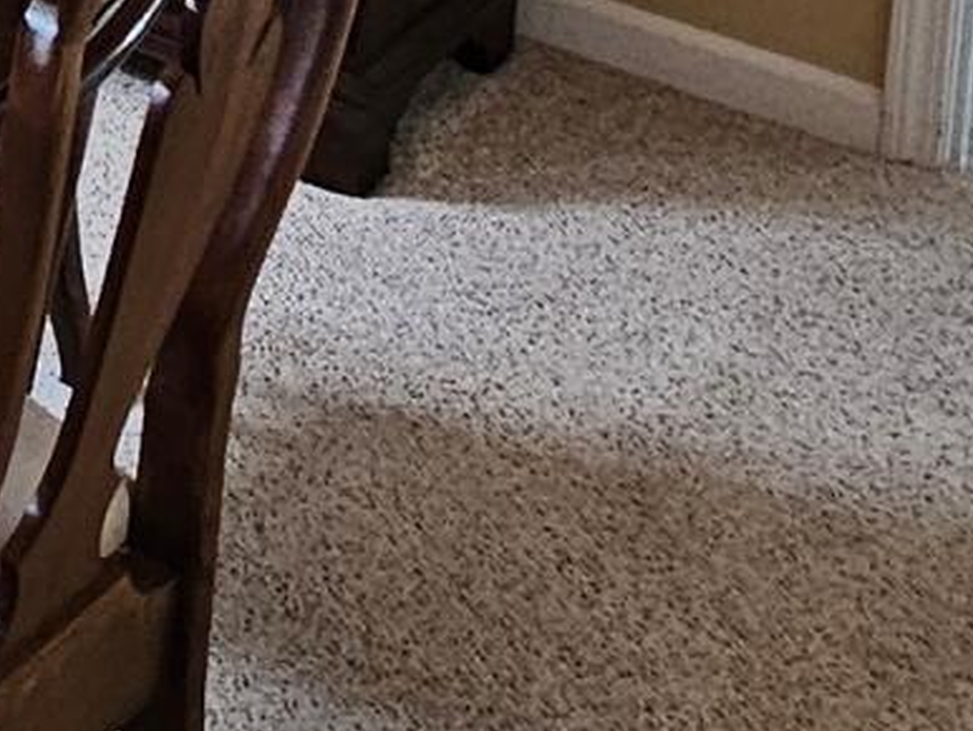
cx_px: -915
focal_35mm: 101
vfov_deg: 11.3
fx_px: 2841
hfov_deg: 15.8
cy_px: -1205
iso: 160
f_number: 2.2
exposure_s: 1/60
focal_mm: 2.2
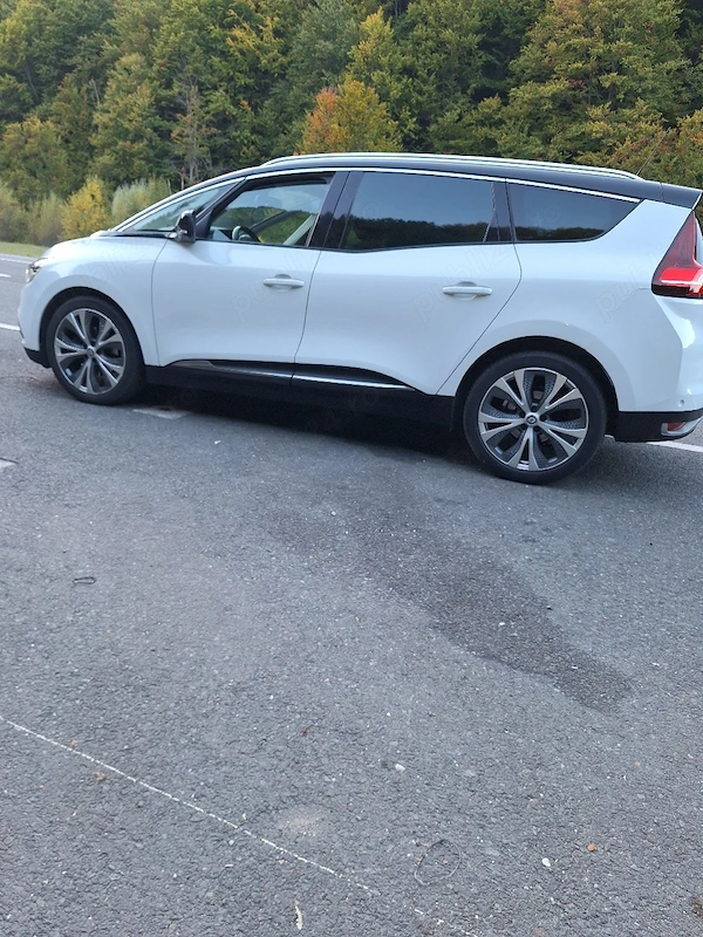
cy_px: 468
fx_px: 623
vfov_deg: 73.9
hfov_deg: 58.9
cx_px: 352
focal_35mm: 23
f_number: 1.8
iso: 25
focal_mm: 5.54
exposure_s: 1/50
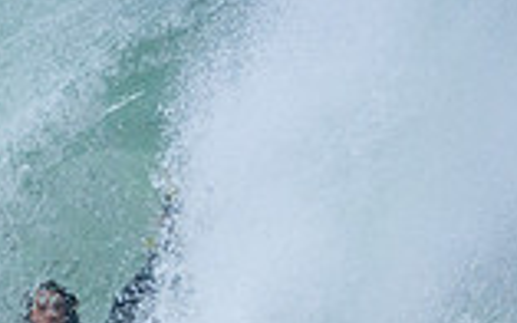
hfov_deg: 0.7
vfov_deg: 0.5
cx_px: -69
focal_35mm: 2819
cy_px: 397
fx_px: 39705
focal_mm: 500
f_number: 5.6
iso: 560
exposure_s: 1/1000
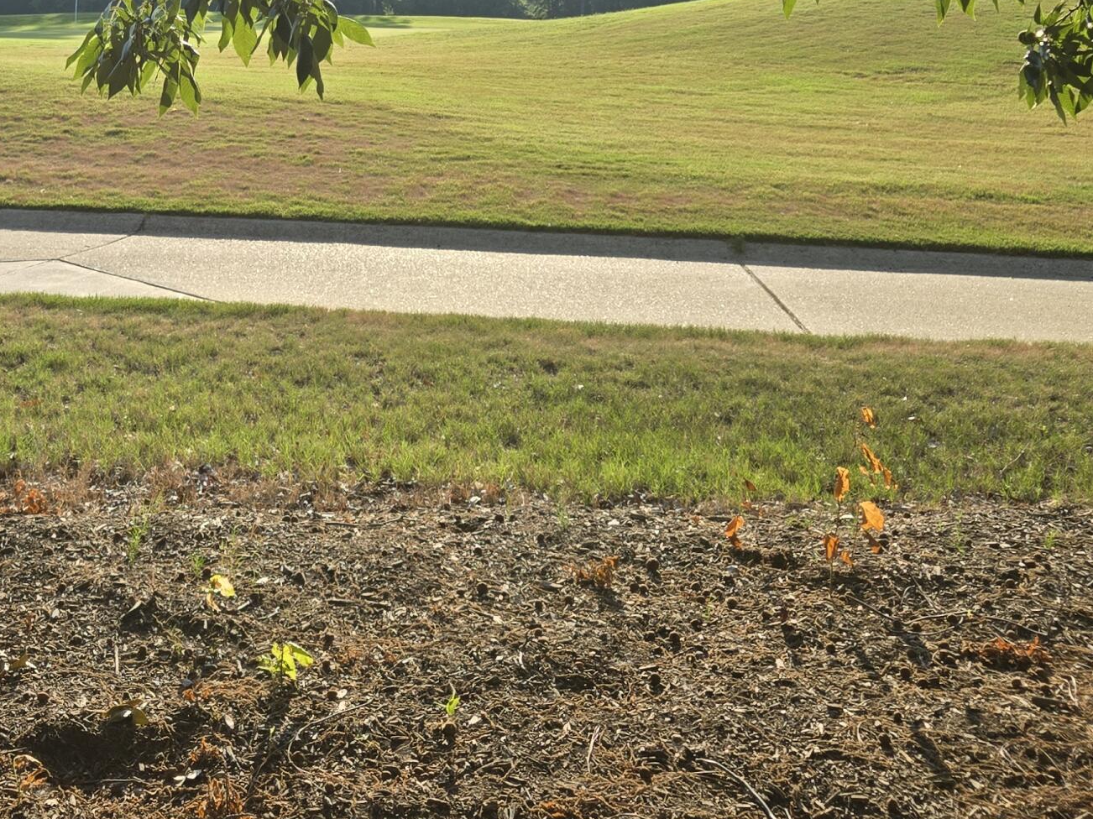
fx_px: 1673
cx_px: 312
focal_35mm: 53
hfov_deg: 35.6
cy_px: 77
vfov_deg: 26.6
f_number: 1.8
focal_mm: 5.4
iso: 25
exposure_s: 1/1321
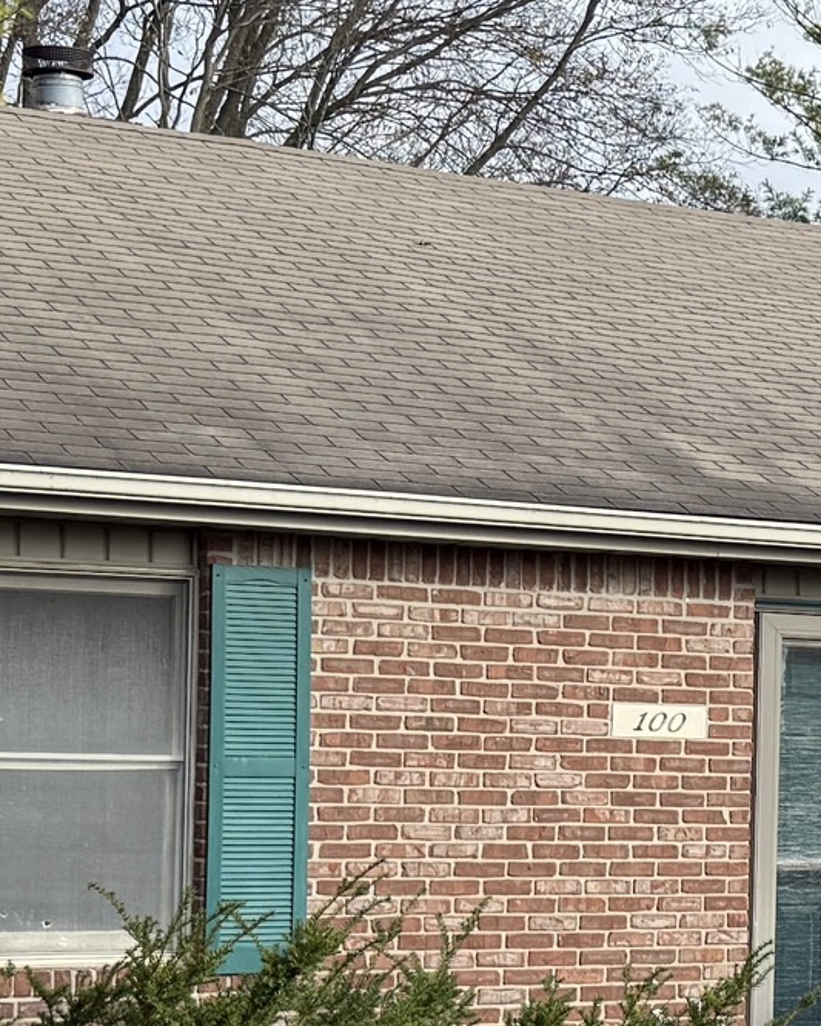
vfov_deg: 17.7
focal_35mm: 108
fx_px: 3280
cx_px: 1283
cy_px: 755
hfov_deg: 13.3
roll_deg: -1.1
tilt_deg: +0.9
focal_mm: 6.76
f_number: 1.78
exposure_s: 1/1653
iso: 100
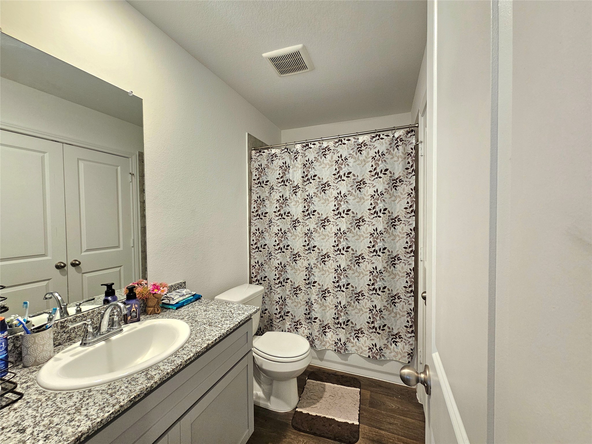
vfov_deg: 89.9
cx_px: 296
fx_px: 222
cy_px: 222
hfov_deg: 106.2
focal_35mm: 13
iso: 250
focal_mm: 2.2
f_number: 2.2
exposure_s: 1/60.2
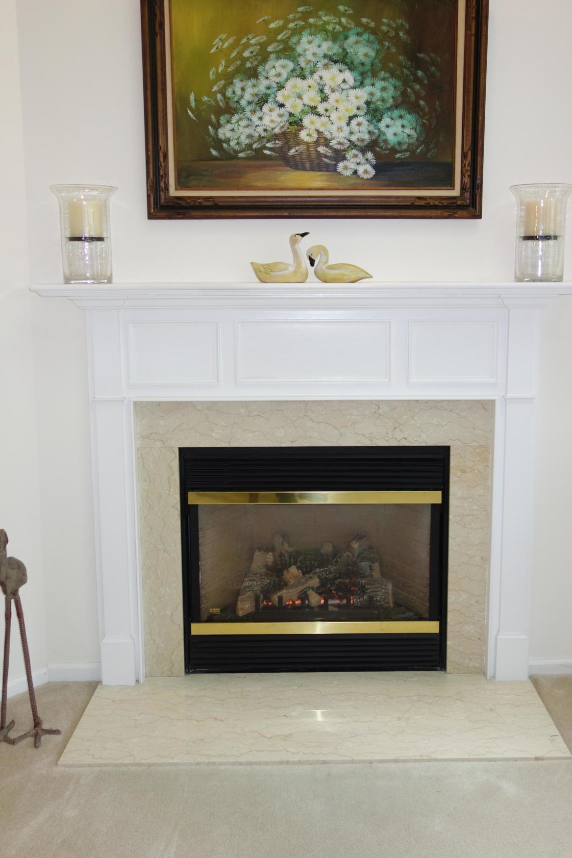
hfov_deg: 41.0
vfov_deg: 58.6
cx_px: 325
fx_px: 762
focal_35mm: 32
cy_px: 379
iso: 125
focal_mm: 10.4
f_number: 1.8
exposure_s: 1/80
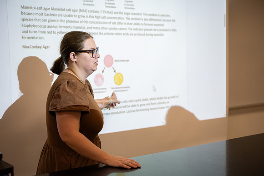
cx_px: 132
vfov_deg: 28.7
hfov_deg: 41.9
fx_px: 345
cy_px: 88
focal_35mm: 47
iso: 1000
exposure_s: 1/800
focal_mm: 47
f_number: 3.2
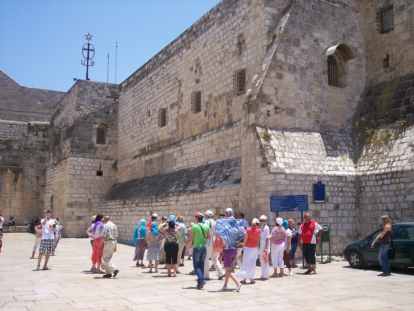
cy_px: 156
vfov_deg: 36.8
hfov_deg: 47.9
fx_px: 466
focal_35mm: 39
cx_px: 207
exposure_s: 1/750
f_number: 4
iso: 100
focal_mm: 8
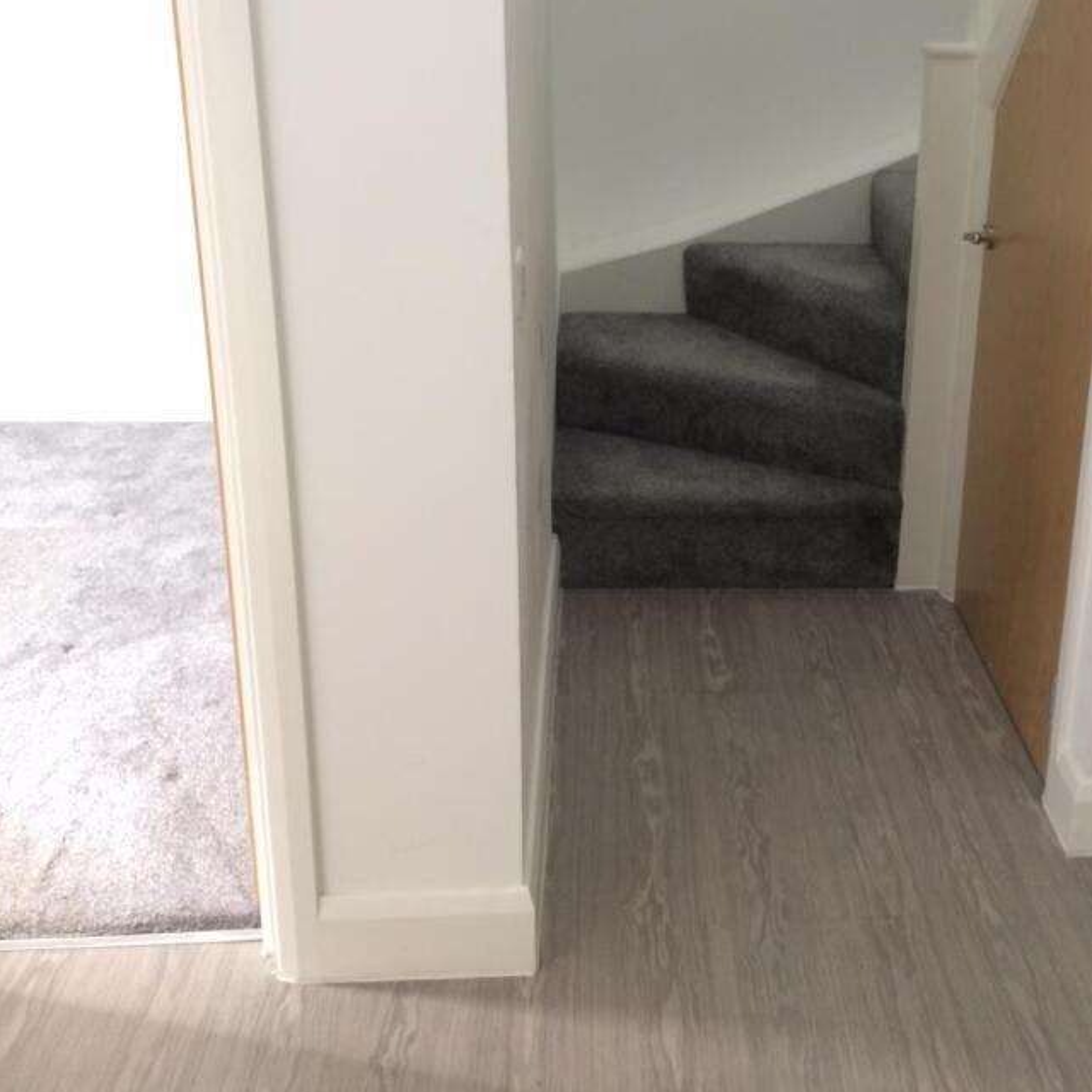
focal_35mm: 41
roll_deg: -1.3
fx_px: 1463
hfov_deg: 40.3
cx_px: 749
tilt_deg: -20.1
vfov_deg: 40.8
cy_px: 450
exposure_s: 1/33
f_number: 2.2
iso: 64
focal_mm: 4.15
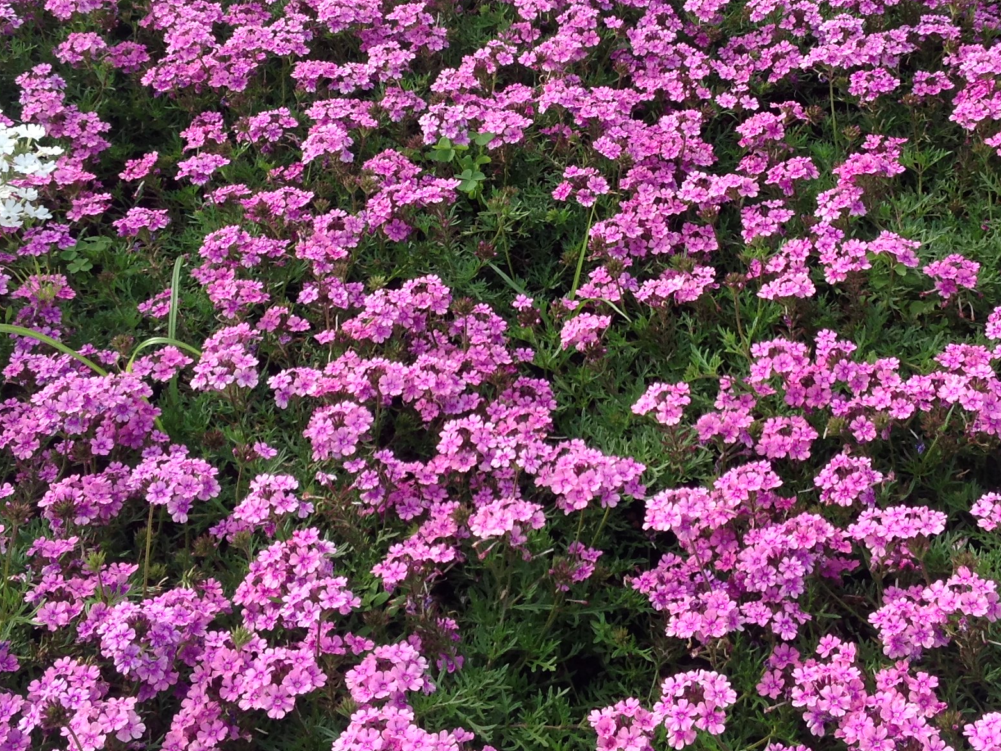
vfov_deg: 25.0
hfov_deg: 33.2
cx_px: 575
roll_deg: +2.7
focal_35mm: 58
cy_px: 202
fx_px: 1677
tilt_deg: -32.7
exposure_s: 1/332
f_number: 2.4
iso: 50
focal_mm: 4.28
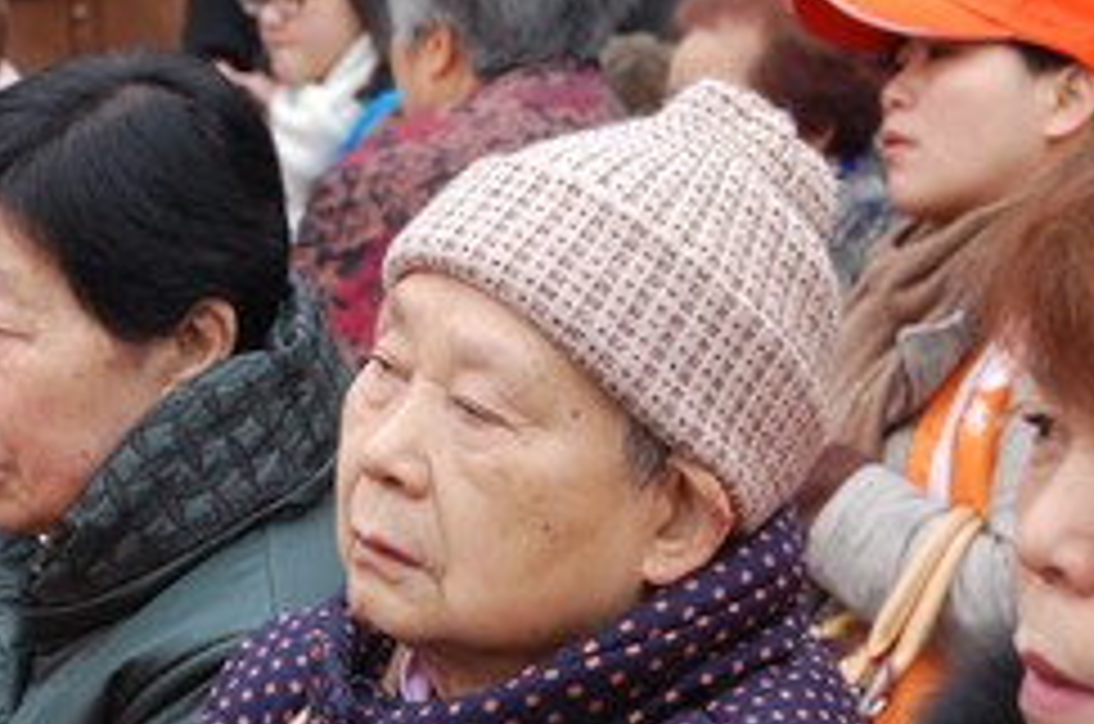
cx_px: 383
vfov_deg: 8.0
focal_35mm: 170
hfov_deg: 12.1
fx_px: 5157
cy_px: 549
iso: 800
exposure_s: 1/160
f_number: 6.3
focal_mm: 55
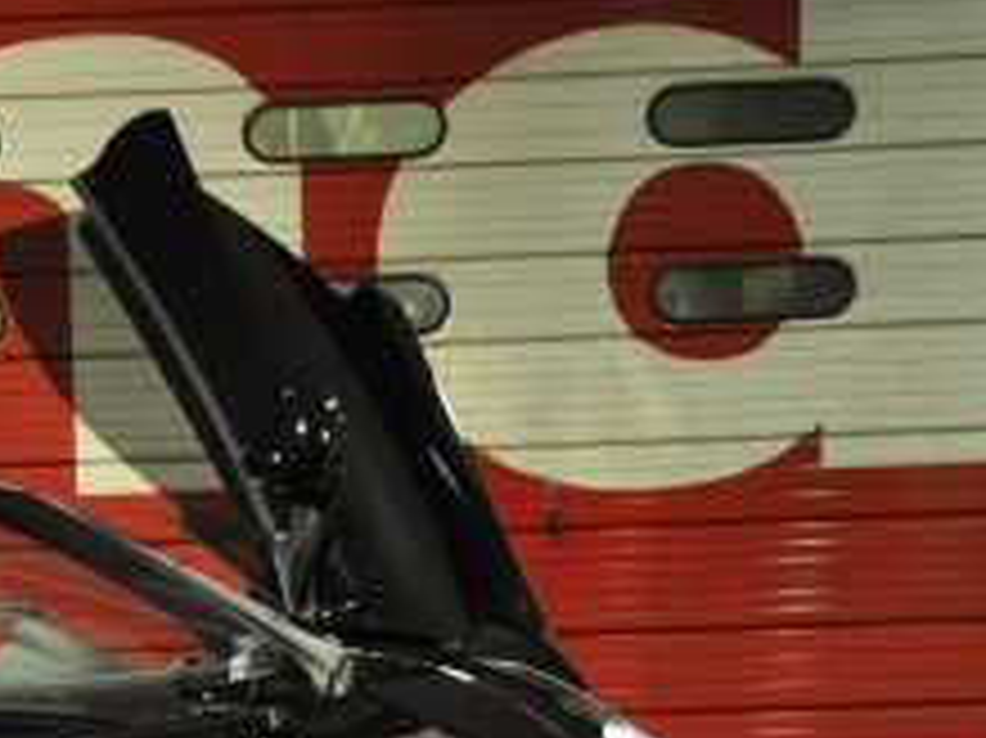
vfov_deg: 11.2
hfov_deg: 14.6
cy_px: 695
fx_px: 3729
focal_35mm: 131
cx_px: -171
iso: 800
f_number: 4.2
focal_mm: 34
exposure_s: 1/13
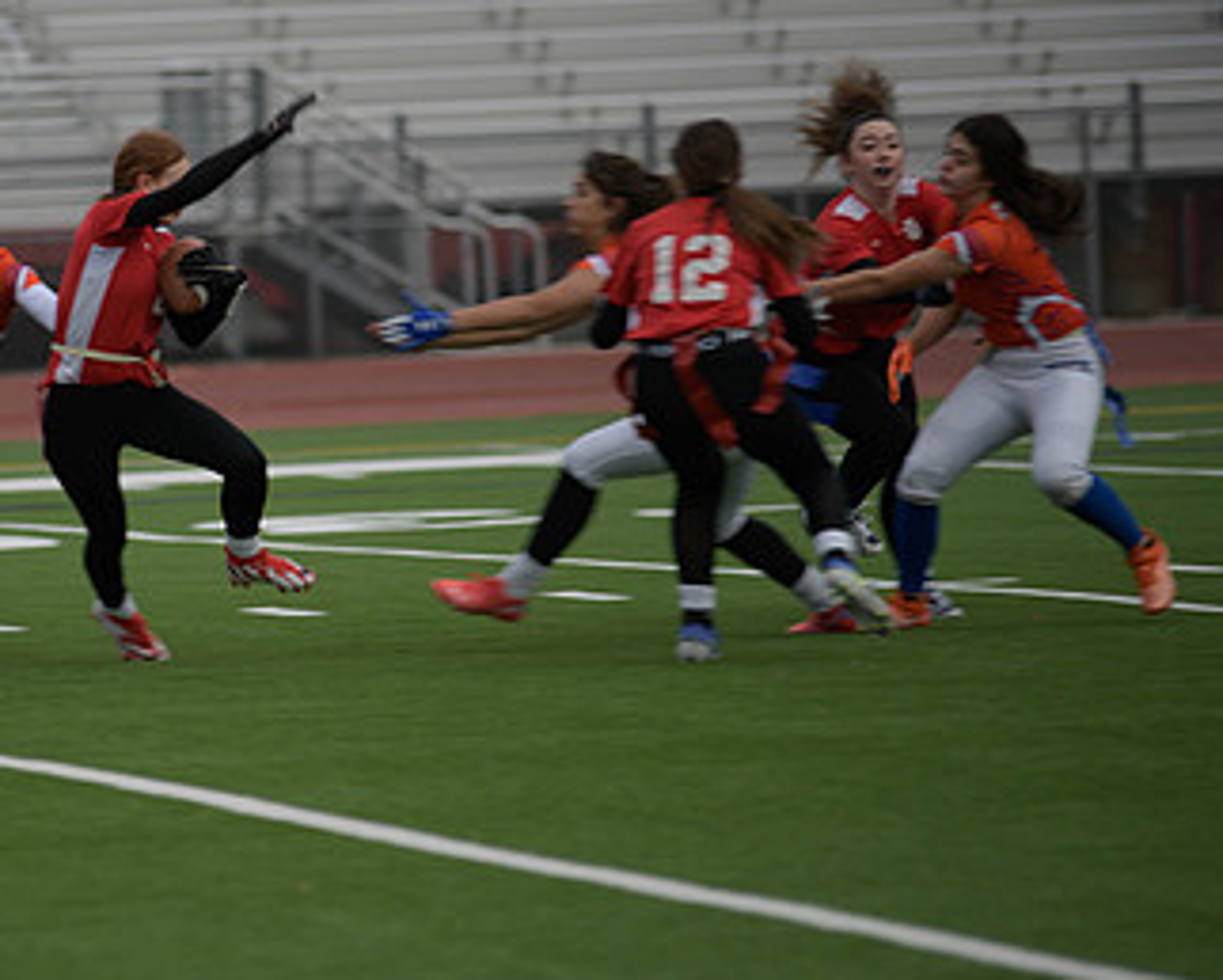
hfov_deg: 6.3
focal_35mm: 304
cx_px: 190
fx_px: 11010
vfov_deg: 5.1
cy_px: 370
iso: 80
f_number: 2.8
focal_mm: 180
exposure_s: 1/200
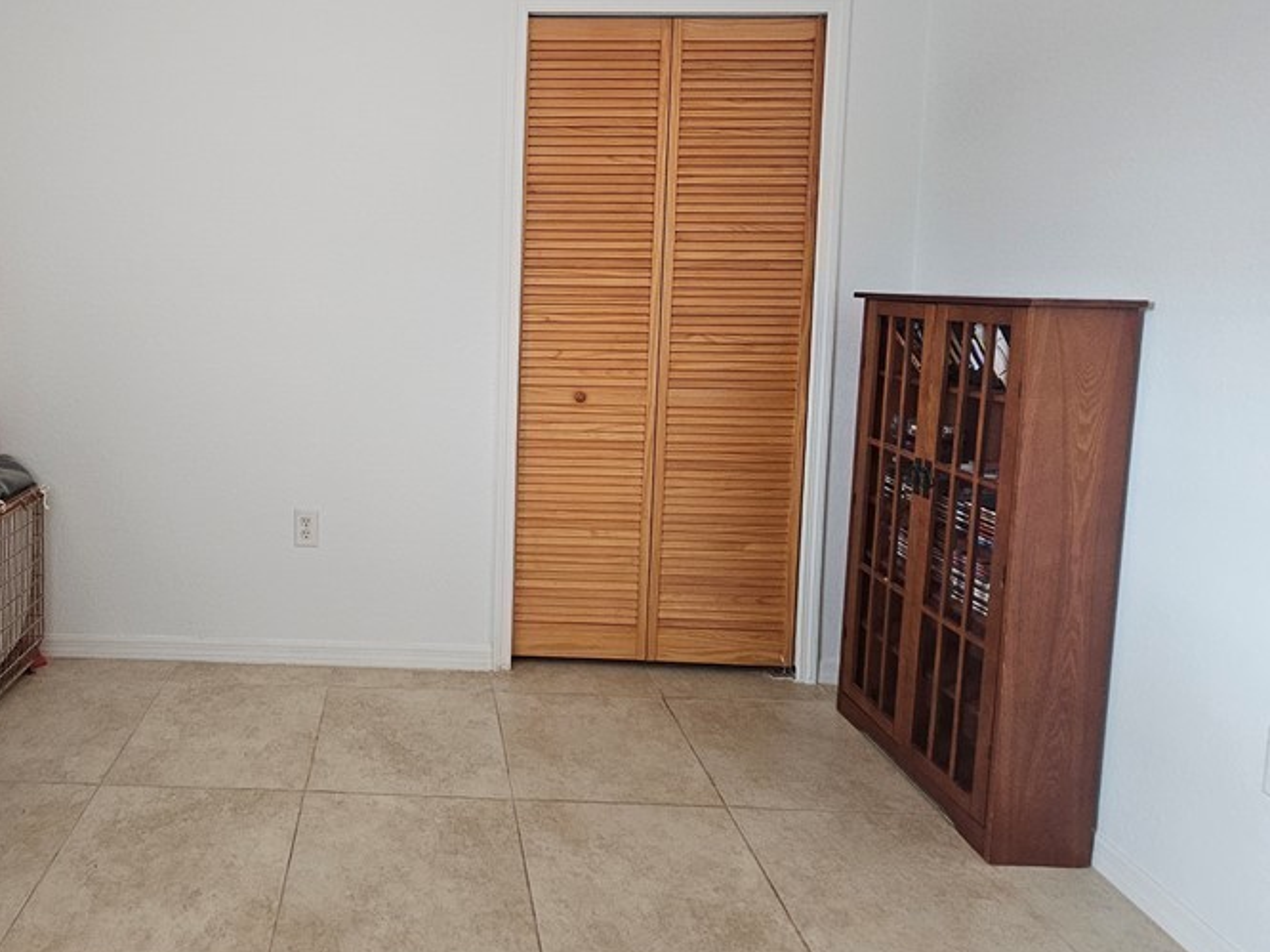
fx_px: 734
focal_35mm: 20
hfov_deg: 78.2
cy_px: 332
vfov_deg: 64.5
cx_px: 389
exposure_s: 1/40
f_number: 2.2
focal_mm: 2.2
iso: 400
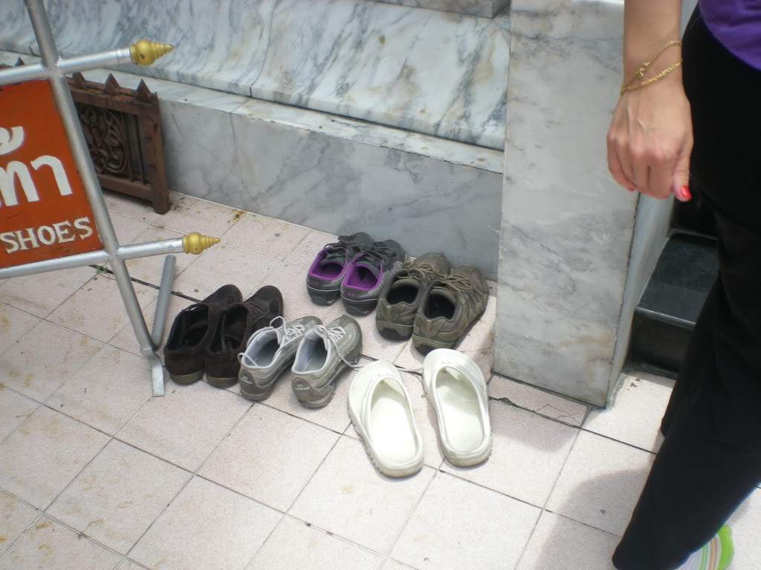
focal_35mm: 38
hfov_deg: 49.0
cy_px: 285
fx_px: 835
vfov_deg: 37.7
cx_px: 380
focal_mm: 6.3
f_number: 4.6
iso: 50
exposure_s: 1/200
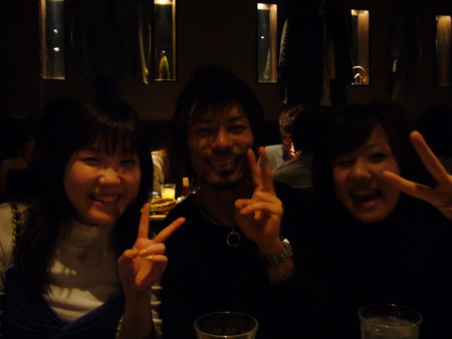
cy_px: 170
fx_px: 457
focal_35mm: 35
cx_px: 226
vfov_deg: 40.7
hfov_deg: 52.6
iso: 200
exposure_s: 1/8
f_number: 2.8
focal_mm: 5.8
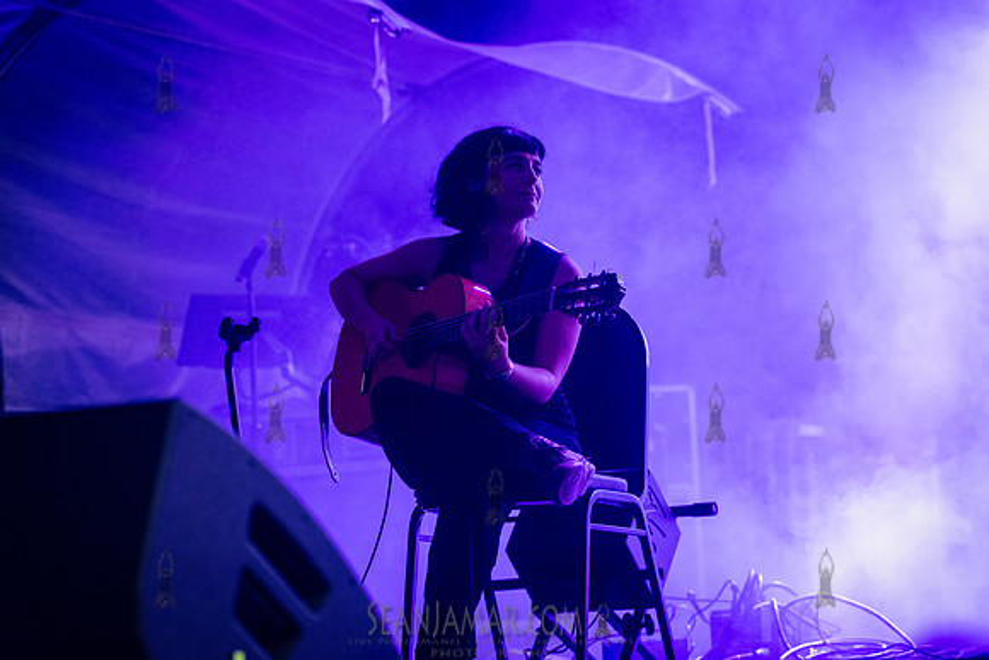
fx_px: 2748
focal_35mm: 100
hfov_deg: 20.4
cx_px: 494
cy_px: 330
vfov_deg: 13.7
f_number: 4
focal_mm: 100
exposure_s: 1/250
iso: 5000
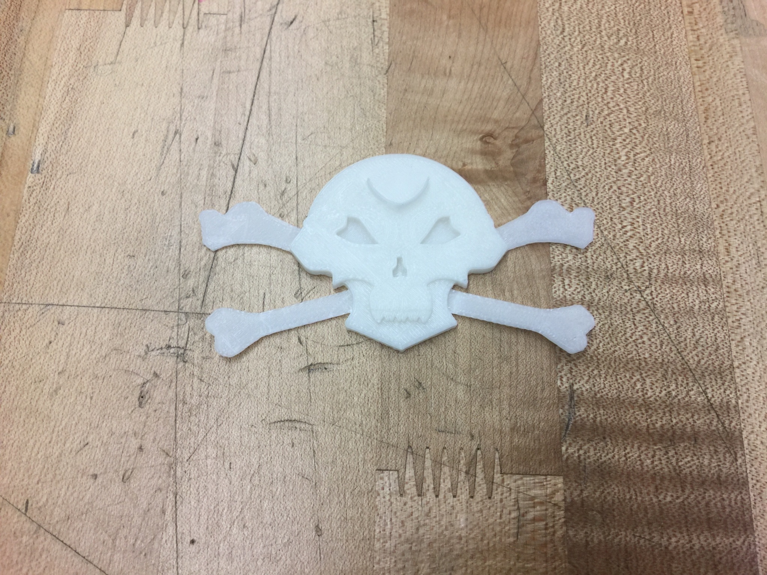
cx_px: 384
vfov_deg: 48.2
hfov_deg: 61.7
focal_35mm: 29
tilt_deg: -70.6
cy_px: 288
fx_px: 643
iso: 32
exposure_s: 1/30
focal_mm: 4.15
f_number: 2.2
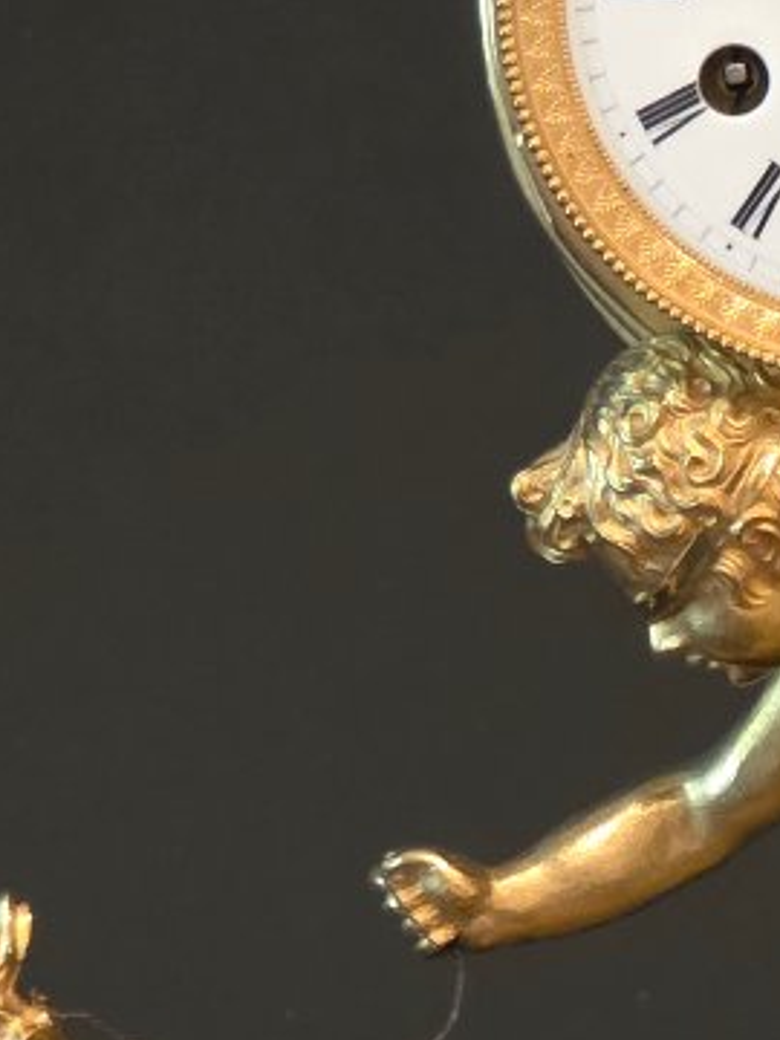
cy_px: 754
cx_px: 916
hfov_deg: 6.4
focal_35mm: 230
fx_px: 6910
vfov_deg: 8.6
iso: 1250
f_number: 2.4
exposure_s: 1/33.4
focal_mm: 7.9
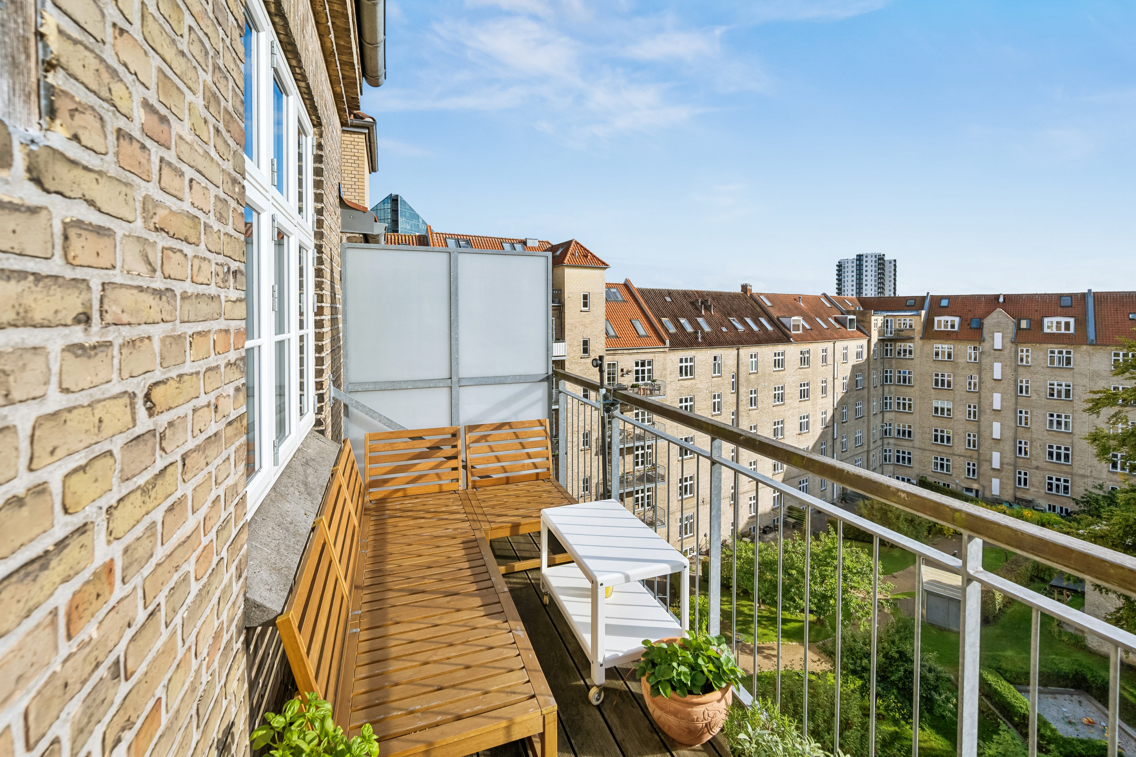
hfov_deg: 102.3
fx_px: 458
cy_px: 378
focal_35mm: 14
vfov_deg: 79.2
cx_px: 568
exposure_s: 1/800
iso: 180
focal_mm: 14.5
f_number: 6.3
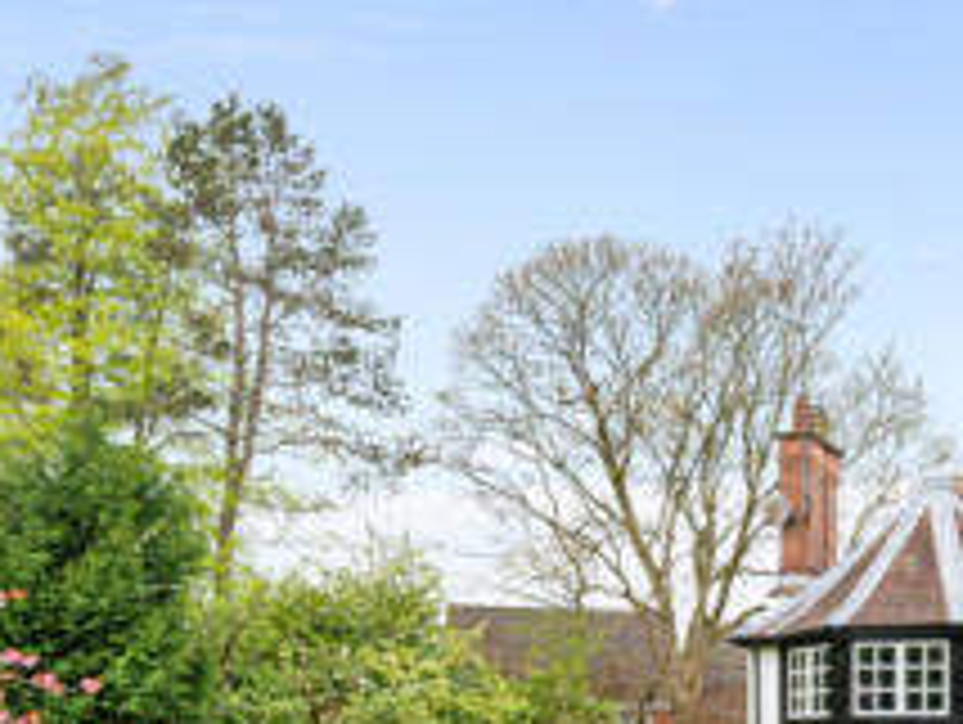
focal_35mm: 47
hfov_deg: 38.3
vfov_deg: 27.8
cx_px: 817
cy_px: 830
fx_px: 1309
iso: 250
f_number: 11
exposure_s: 1/125
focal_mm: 16
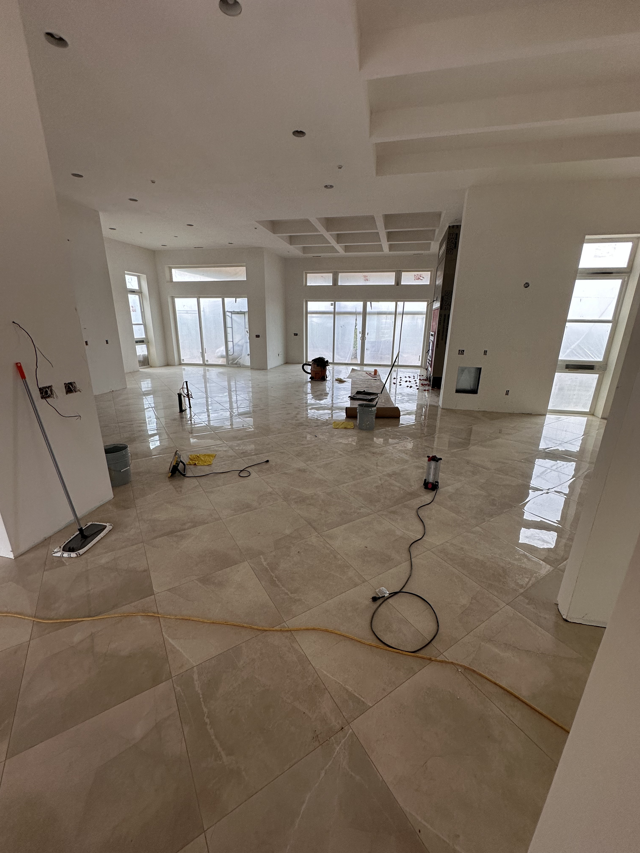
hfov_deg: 85.7
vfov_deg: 102.1
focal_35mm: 14
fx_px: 345
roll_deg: -1.5
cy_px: 426
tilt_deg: -17.1
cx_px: 320
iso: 160
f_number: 2.2
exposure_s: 1/120
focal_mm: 2.22
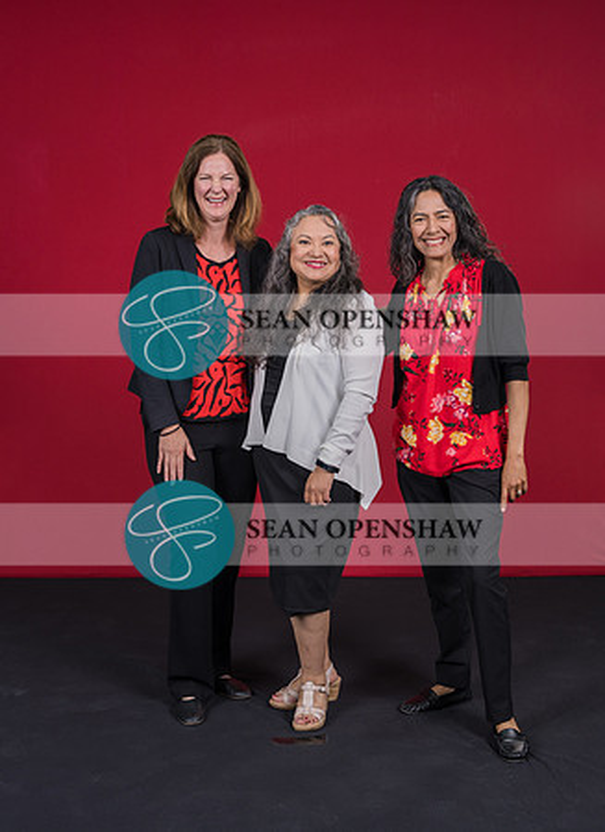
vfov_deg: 39.1
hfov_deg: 28.9
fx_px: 1174
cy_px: 414
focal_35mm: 49
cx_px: 303
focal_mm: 33.7
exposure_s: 1/160
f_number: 5
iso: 125
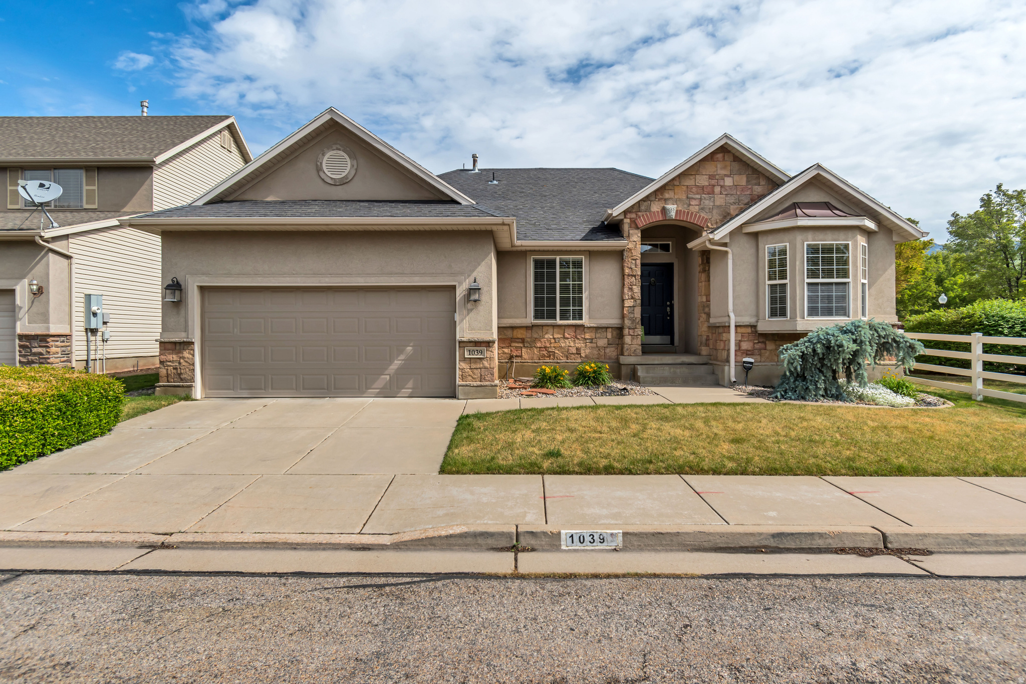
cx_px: 513
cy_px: 342
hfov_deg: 85.4
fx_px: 556
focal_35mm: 20
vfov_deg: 63.2
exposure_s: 1/1000
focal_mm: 13
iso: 100
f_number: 4.8
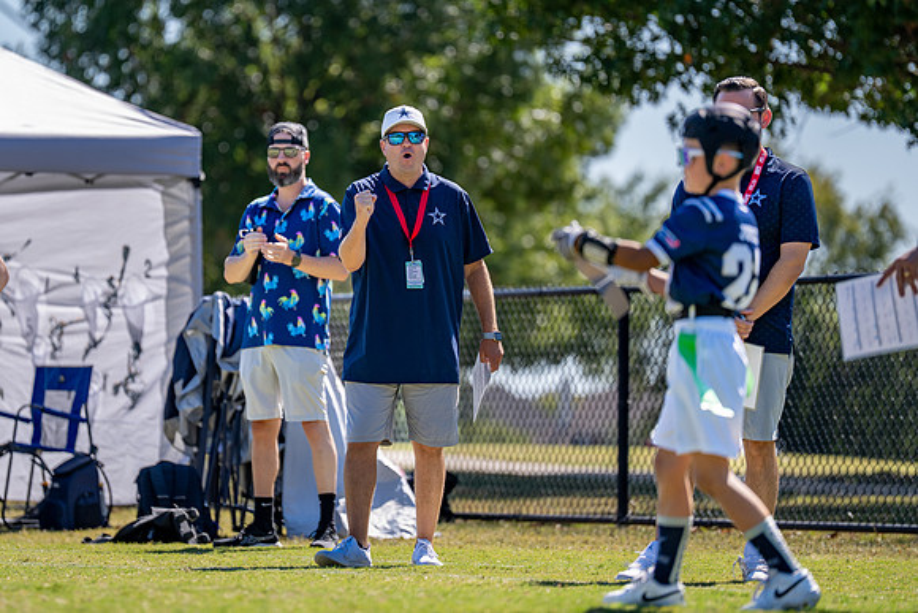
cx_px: 366
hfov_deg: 7.9
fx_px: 6658
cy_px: 252
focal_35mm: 261
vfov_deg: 5.3
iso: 160
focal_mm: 200
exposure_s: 1/2000
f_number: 2.8
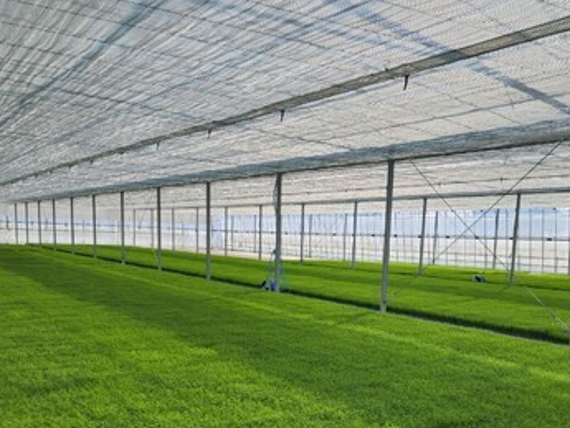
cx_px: 301
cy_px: 324
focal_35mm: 40
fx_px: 659
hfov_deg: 46.8
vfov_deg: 35.2
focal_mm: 6.4
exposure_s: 1/833
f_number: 1.8
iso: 12
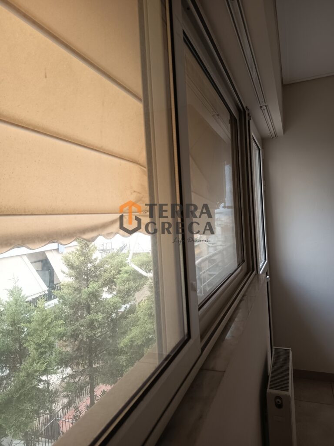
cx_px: 167
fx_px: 309
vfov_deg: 71.6
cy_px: 223
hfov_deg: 56.8
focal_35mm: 24
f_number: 1.7
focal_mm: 5.27
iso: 257
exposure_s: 1/100
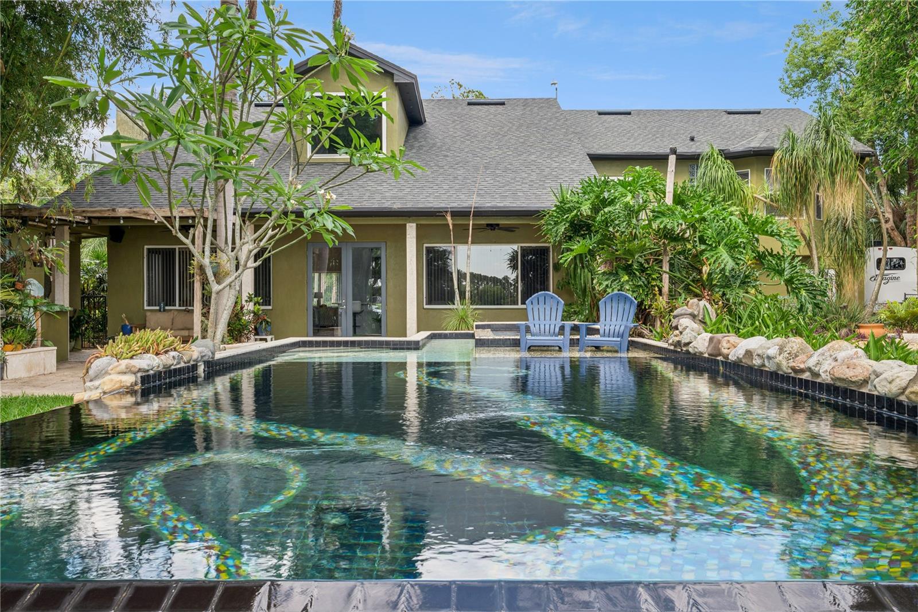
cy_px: 306
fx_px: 765
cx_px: 459
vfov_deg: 43.6
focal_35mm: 30
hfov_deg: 61.9
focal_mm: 30
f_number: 18
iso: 125
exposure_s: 1/10
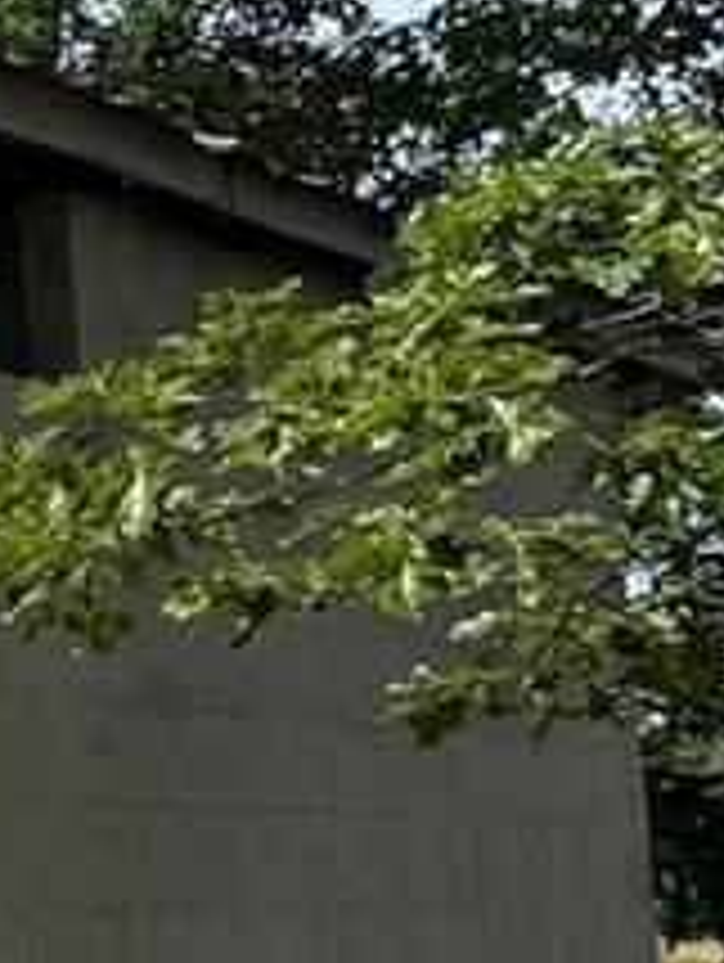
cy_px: 756
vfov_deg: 11.4
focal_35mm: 172
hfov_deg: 7.4
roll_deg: +3.1
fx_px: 4787
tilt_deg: +3.7
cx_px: -1569
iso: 80
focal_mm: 6.76
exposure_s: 1/3584
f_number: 1.78
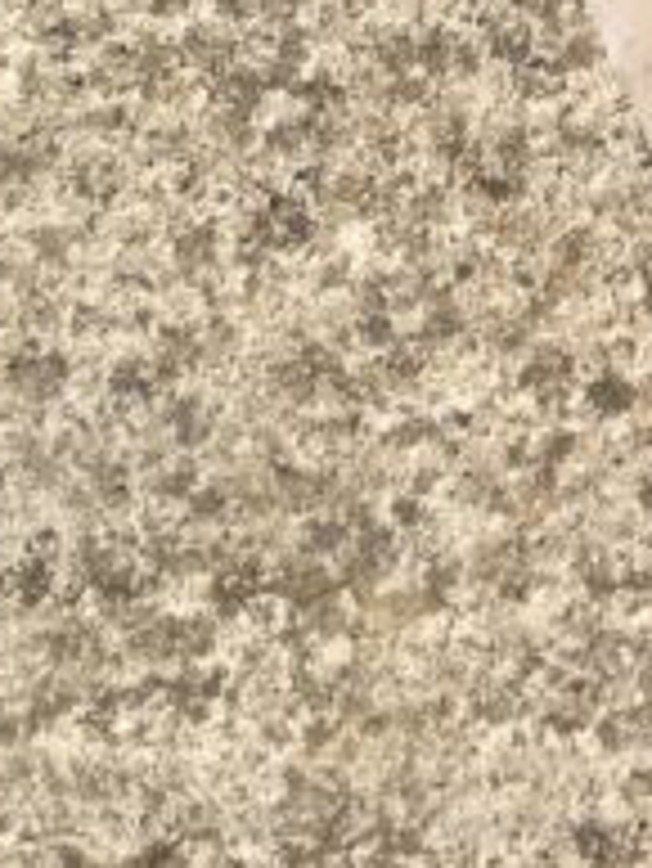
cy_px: -913
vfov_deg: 13.7
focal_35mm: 120
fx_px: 3010
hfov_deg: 11.4
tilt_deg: -76.1
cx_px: 1210
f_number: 2.2
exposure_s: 1/3205
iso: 25
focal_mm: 4.15
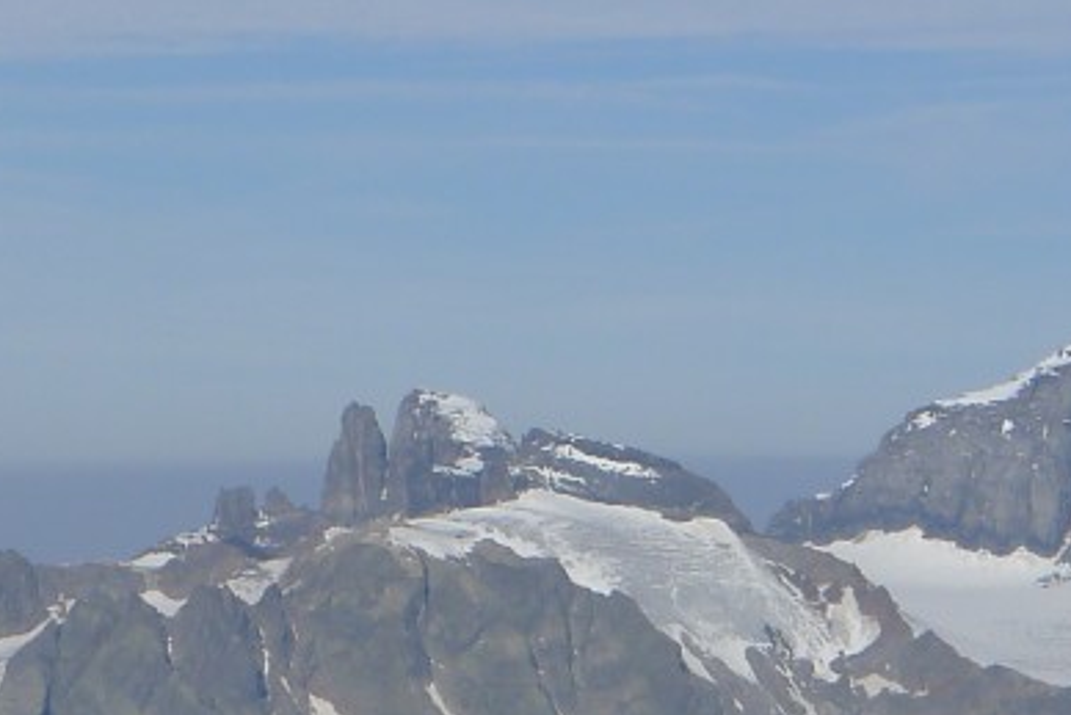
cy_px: 190
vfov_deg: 4.1
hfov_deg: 6.1
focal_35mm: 337
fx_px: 10029
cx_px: 222
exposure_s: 1/800
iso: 80
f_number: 5.6
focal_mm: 19.2
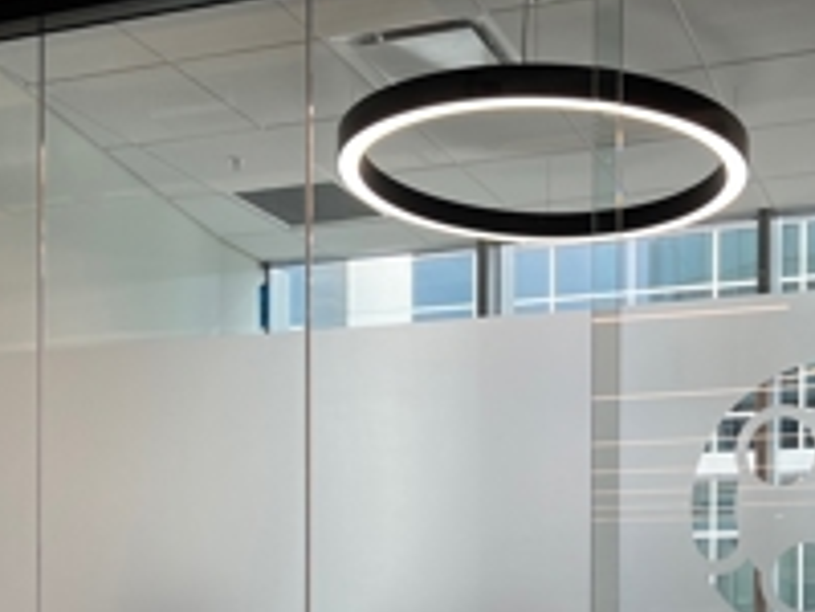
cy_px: 596
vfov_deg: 26.7
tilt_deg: +0.7
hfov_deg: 36.4
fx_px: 1224
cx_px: 542
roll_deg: +0.2
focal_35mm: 52
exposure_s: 1/187
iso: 40
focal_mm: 5.7
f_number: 1.5
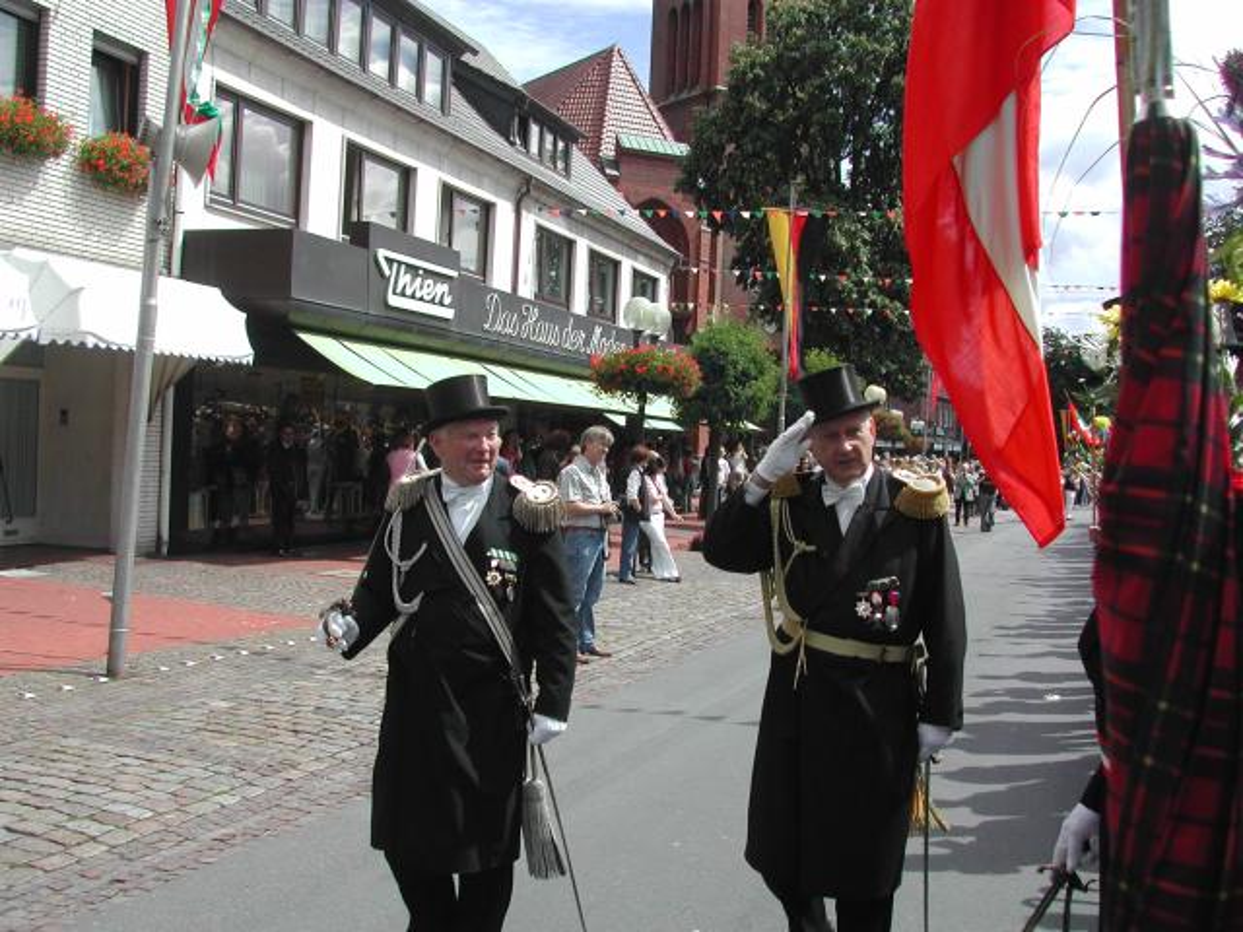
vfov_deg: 37.7
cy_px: 466
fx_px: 1365
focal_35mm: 38
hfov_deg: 49.0
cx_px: 622
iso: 100
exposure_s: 1/242
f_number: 7.6
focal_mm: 8
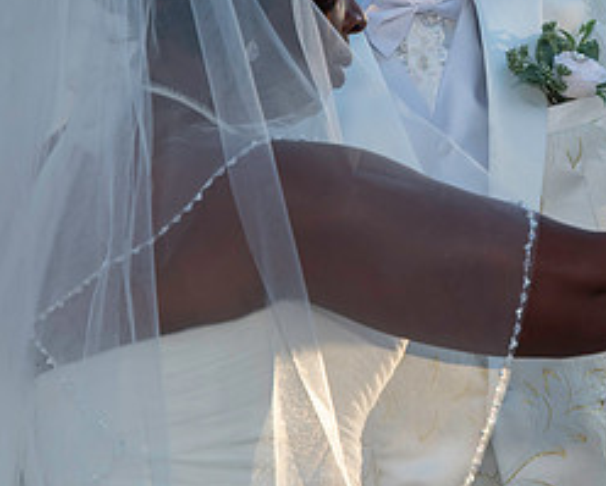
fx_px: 3915
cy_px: 96
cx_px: 656
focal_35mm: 218
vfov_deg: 7.1
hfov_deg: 8.8
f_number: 6.3
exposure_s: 1/250
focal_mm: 56
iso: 400
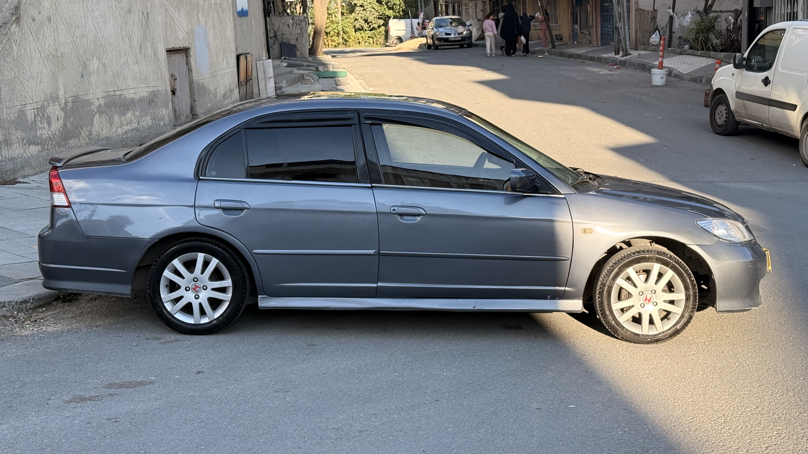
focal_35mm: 53
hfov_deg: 39.2
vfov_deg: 22.6
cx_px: 407
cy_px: 212
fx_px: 1136
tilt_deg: -10.6
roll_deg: +3.4
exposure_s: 1/1167
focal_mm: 6.76
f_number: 1.78
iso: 80
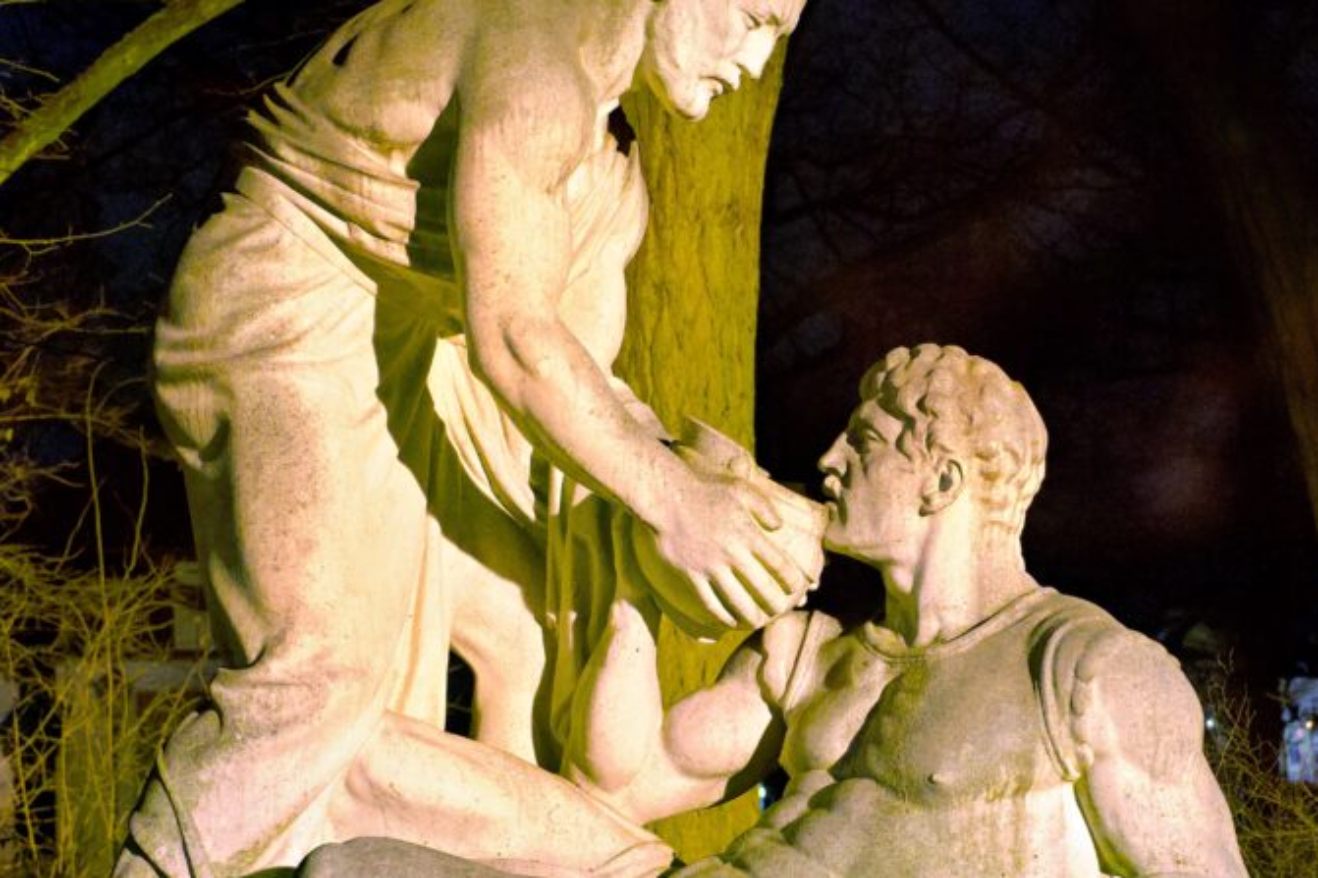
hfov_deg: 29.6
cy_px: 534
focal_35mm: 68
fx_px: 2489
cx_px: 733
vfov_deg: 20.0
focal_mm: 38
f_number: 4
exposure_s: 1/40
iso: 5000
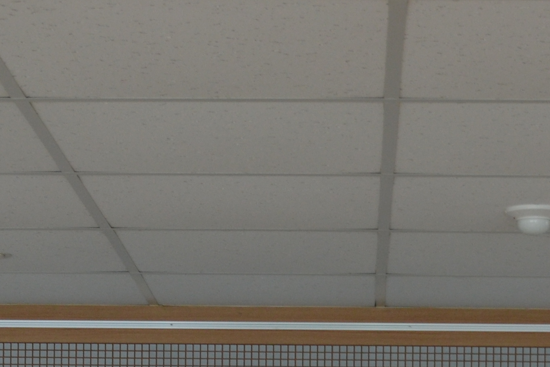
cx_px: 289
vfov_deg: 10.0
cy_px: 597
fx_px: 2017
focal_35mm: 132
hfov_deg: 15.5
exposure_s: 1/60
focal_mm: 26
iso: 400
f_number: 4.2
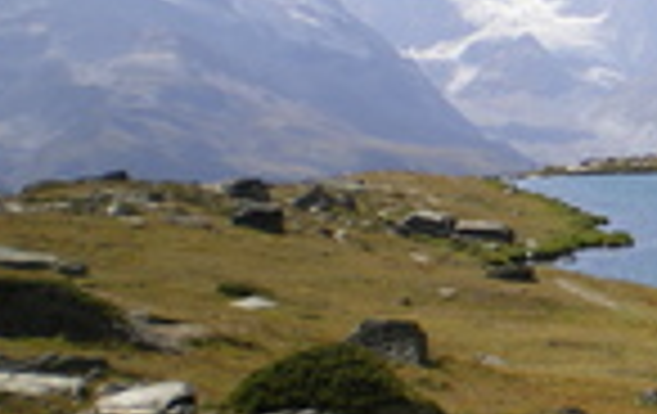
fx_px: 1974
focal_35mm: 110
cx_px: 832
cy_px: 50
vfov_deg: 11.9
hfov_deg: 17.8
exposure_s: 1/400
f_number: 4.6
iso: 64
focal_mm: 6.3
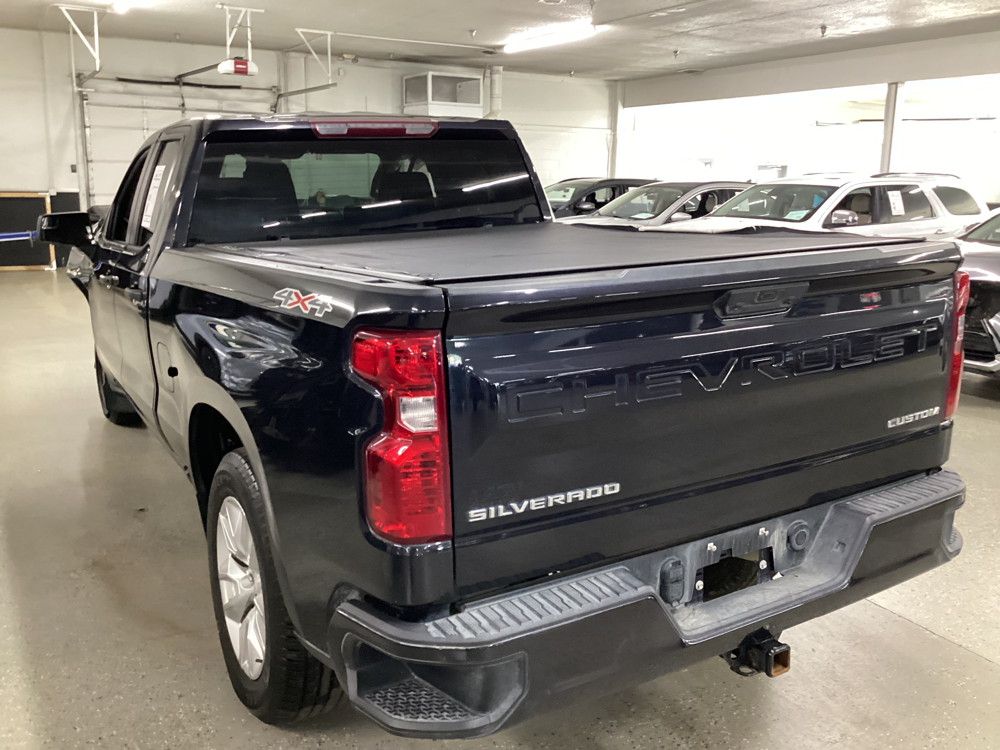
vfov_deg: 45.4
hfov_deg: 58.4
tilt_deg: -14.4
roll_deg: -2.6
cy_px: 375
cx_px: 500
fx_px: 896
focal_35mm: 31
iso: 320
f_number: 2.4
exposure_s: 1/33
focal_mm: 3.3
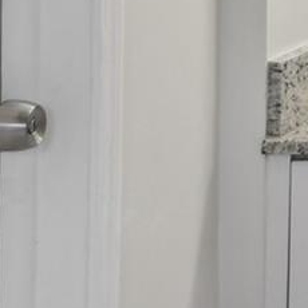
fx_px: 1188
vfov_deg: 14.1
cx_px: 683
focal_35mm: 118
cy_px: -100
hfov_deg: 12.4
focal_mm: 20
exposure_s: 1/20
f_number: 8
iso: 180
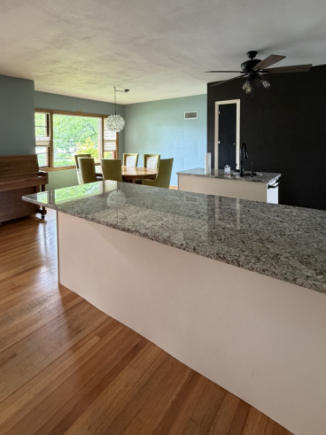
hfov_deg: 68.7
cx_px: 167
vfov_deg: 82.1
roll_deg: +0.0
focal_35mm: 19
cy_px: 149
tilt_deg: -3.1
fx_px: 239
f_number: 2.2
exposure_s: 1/60
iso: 320
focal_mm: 2.22
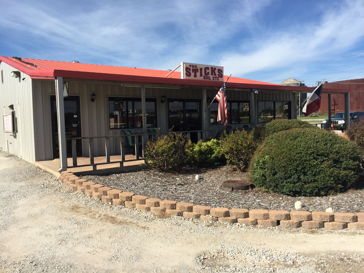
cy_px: 136
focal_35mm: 29
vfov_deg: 48.2
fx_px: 305
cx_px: 182
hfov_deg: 61.7
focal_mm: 4.15
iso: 32
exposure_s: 1/2083
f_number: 2.2
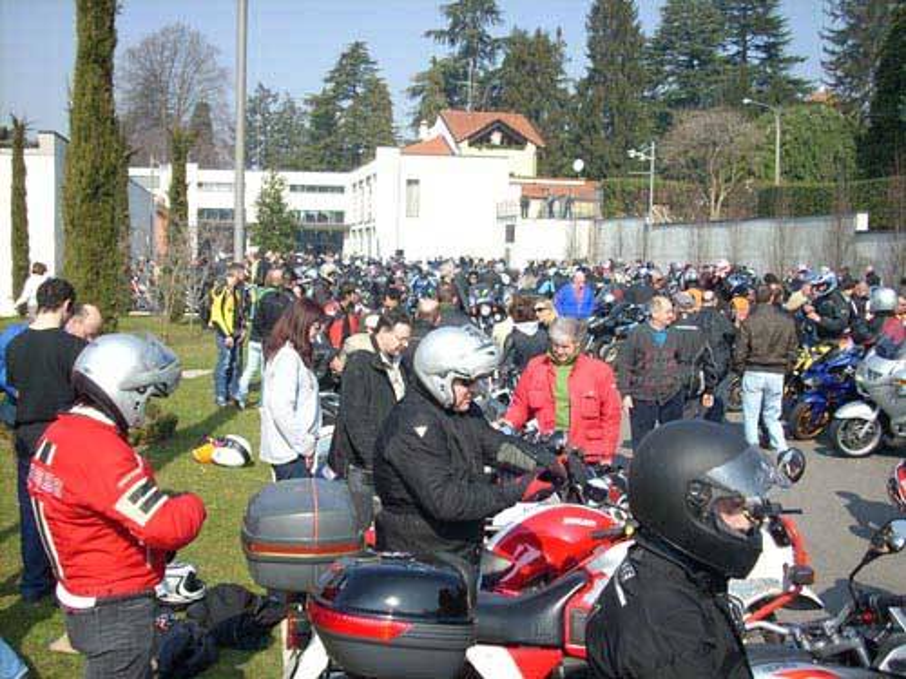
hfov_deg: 41.2
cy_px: 340
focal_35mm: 46
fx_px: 1204
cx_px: 453
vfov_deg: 31.5
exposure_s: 1/570
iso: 64
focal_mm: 7.6
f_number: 3.1
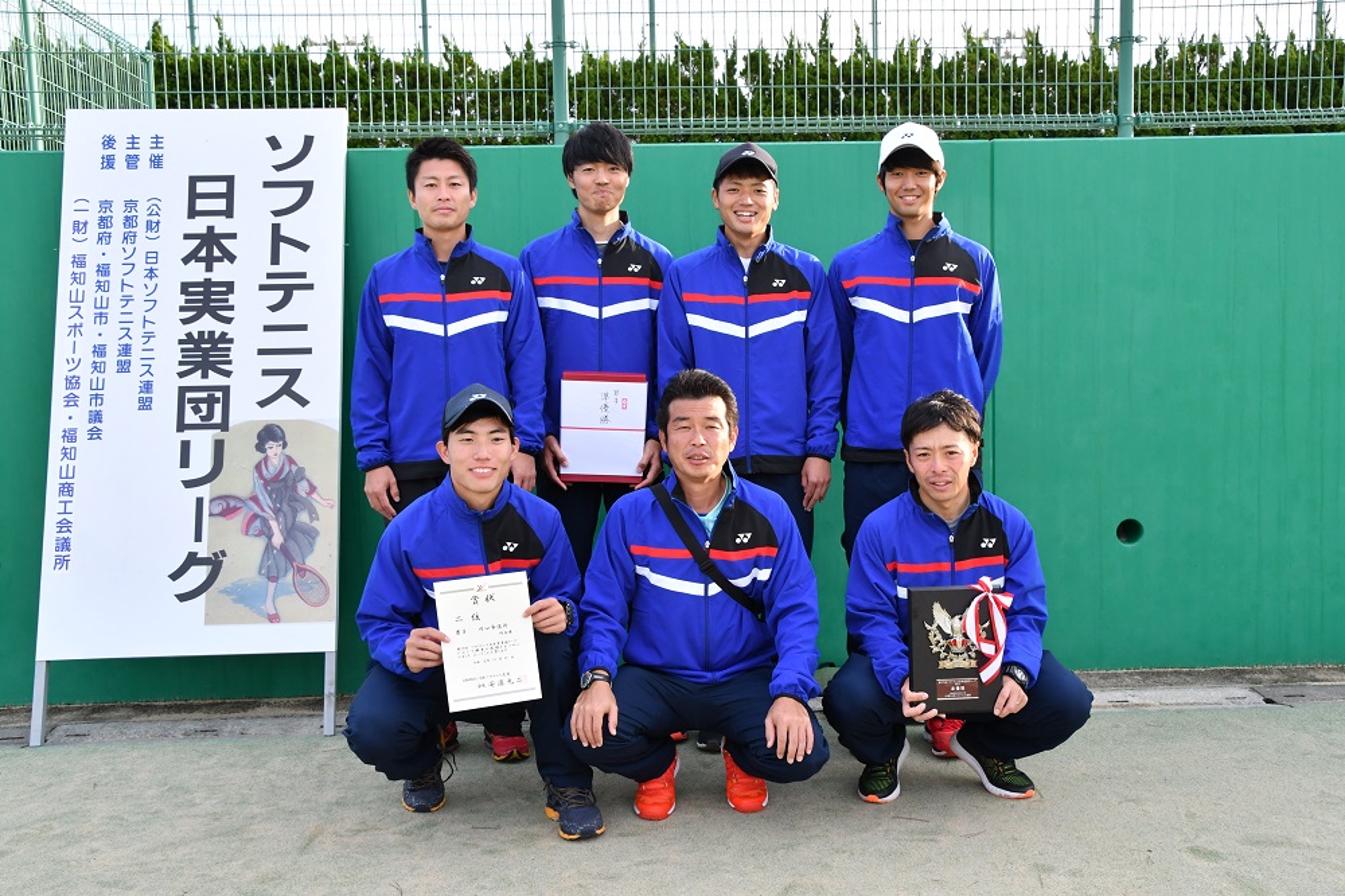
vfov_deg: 36.8
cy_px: 448
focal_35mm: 36
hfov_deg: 53.1
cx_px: 672
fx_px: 1344
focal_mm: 24
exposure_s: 1/400
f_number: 10
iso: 1000
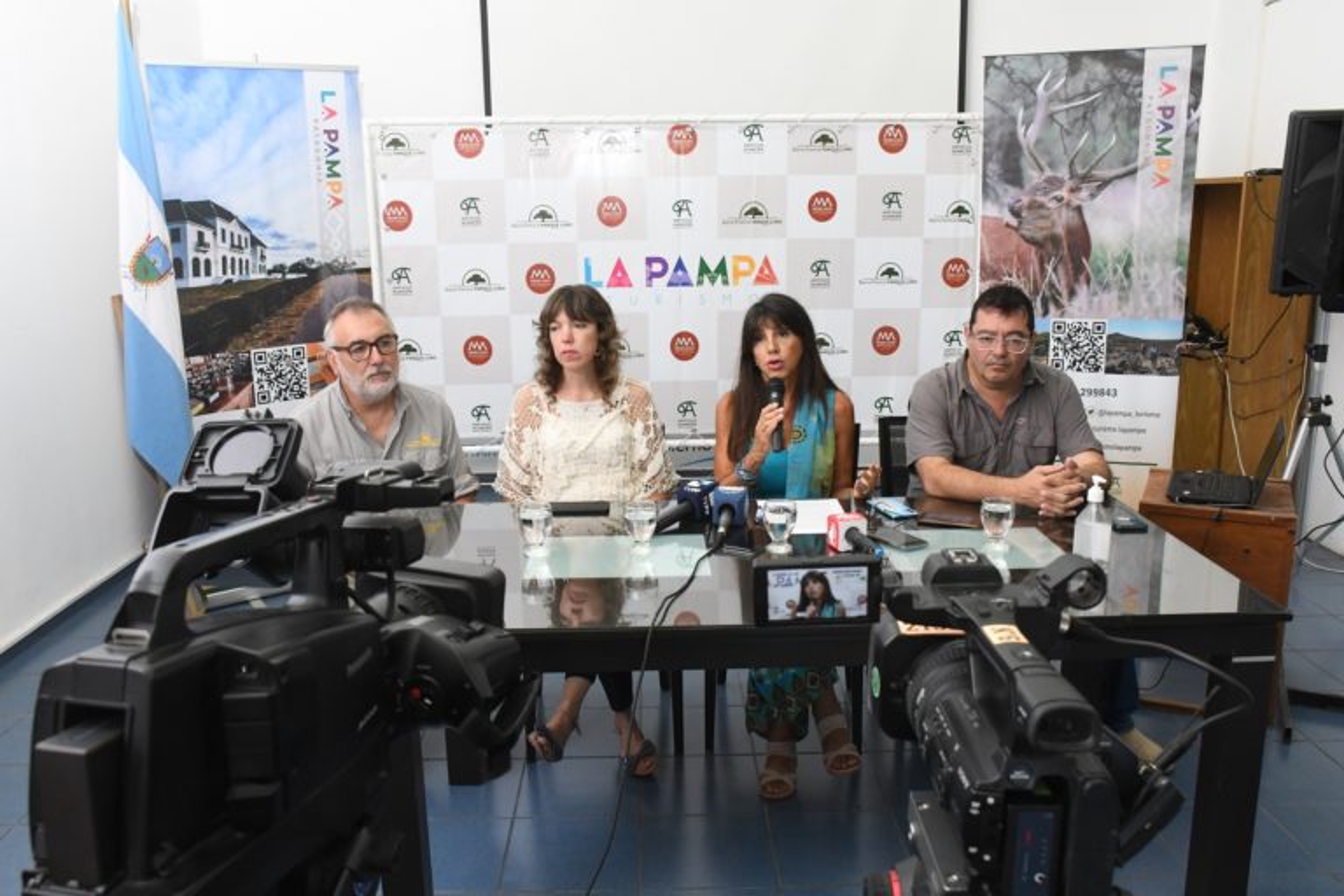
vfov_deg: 43.6
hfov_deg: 61.9
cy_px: 448
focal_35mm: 30
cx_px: 672
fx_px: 1120
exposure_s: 1/250
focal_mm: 20
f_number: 8
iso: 3200
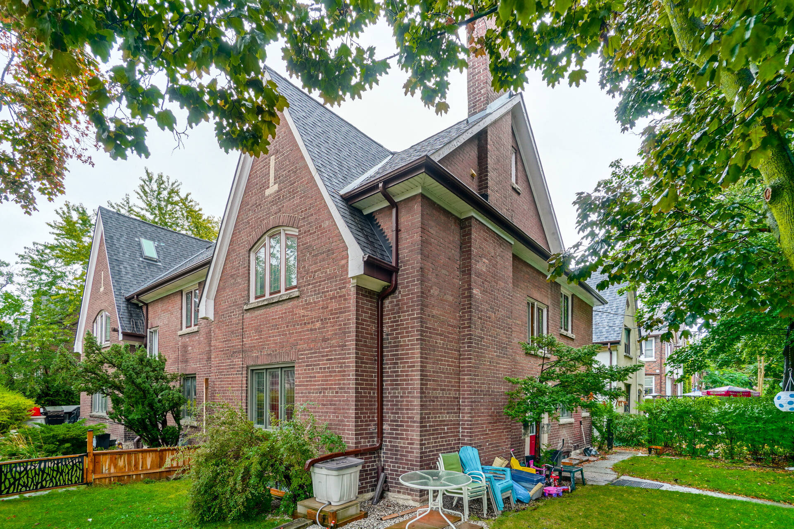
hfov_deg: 100.4
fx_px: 331
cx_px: 397
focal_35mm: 15
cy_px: 264
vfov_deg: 77.3
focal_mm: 10
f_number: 7.1
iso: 200
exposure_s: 1/25
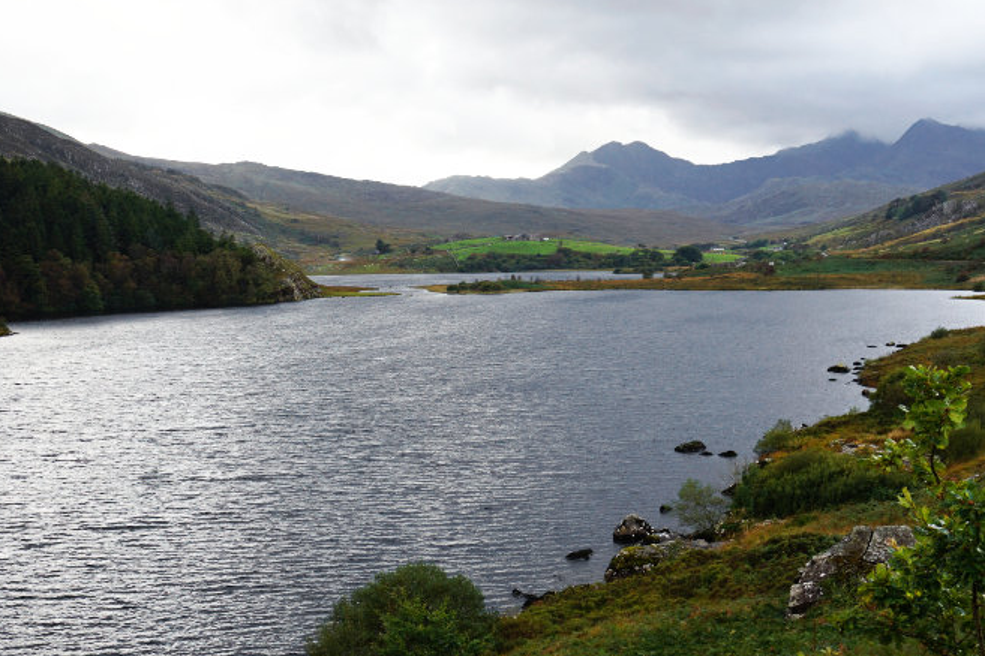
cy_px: 299
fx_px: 1549
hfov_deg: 35.3
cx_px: 507
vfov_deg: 23.9
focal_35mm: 57
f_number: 7.1
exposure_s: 1/60
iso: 100
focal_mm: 31
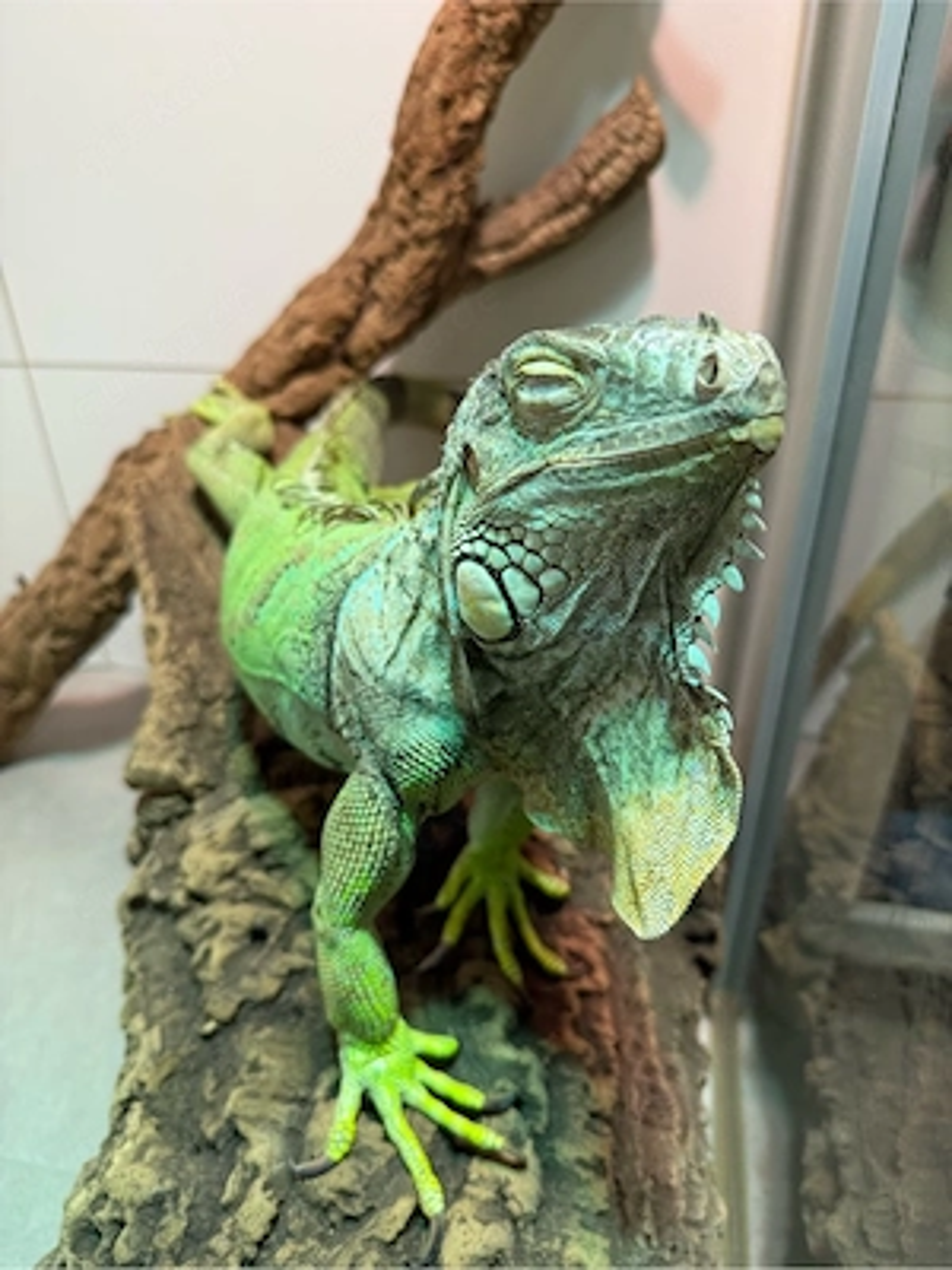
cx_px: 476
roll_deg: +0.4
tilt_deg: -32.2
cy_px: 635
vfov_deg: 71.6
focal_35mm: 24
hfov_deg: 56.8
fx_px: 880
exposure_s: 1/50
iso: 160
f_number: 1.78
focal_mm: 6.76
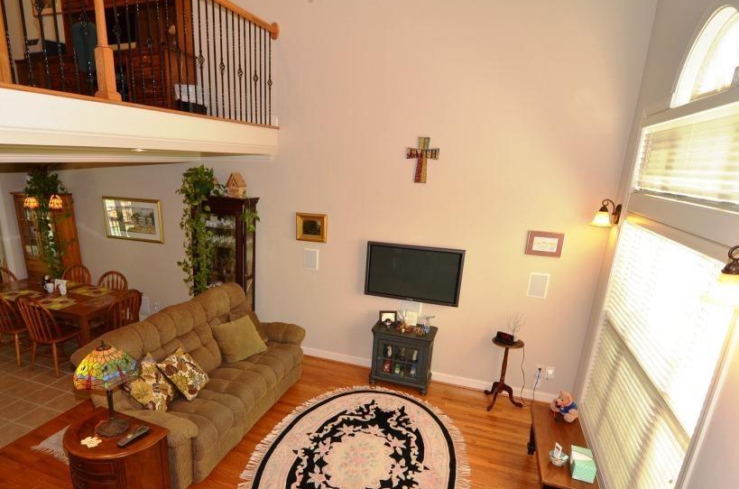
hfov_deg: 81.9
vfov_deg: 59.5
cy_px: 300
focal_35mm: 21
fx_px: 422
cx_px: 318
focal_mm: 11
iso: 280
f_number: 4
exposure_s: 1/60
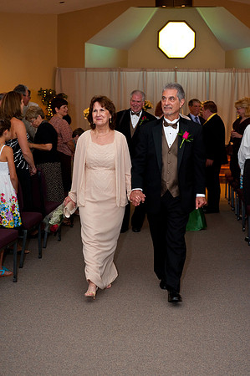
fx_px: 731
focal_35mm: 70
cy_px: 188
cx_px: 125
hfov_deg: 19.4
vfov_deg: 28.9
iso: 1250
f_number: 5.6
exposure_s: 1/60
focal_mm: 70
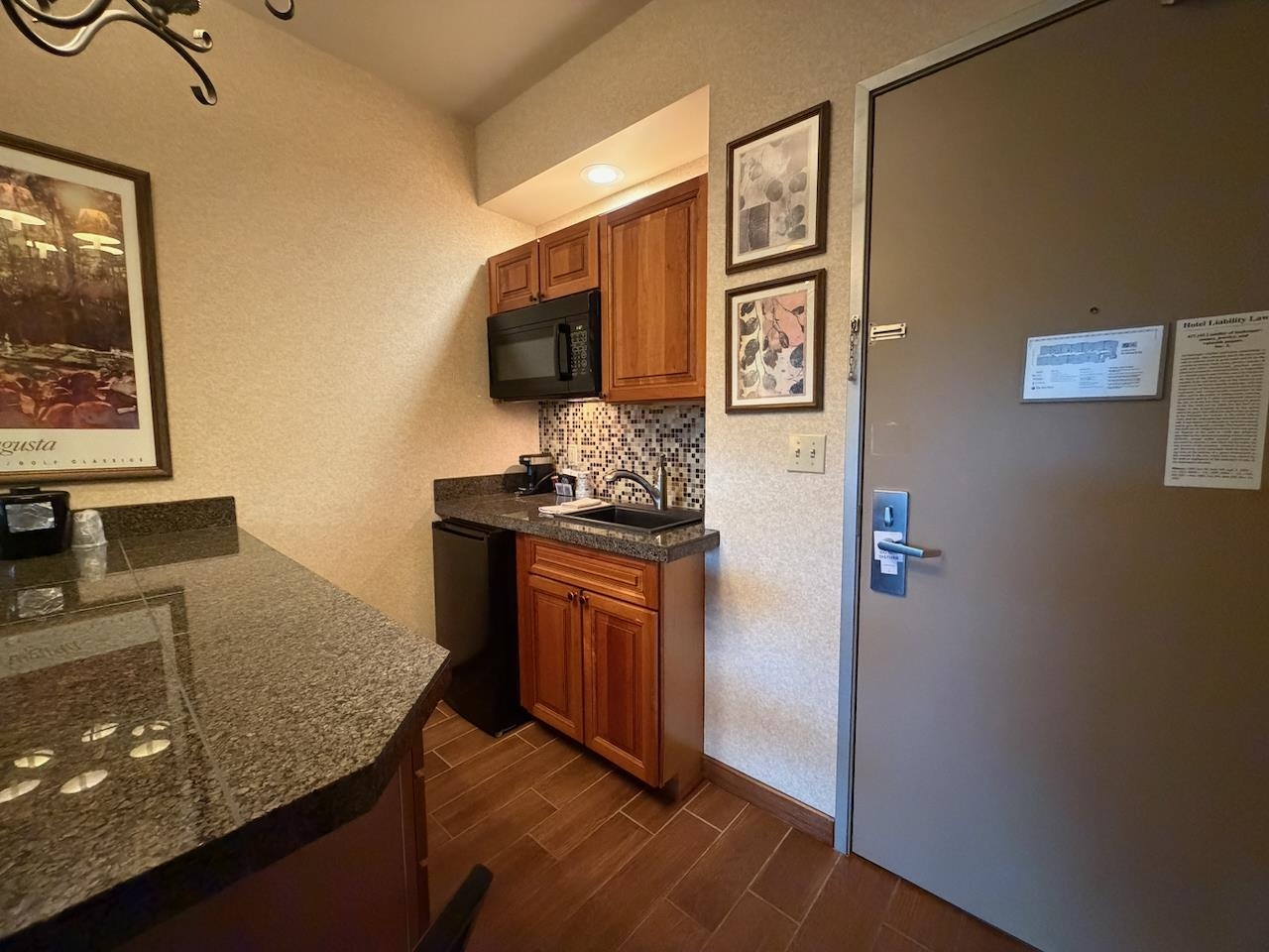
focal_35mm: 14
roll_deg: -0.1
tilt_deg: -5.6
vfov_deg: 85.7
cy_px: 476
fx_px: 513
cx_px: 634
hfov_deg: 102.1
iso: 1250
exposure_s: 1/60
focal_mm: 2.22
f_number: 2.2
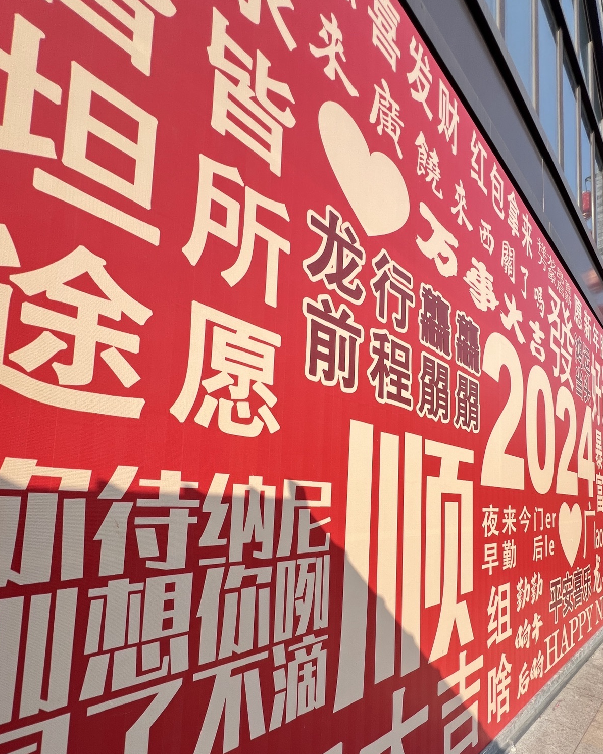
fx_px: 379
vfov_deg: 88.1
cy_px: 466
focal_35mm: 17
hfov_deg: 76.0
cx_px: 366
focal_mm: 1.57
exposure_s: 1/834
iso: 32
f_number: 1.8
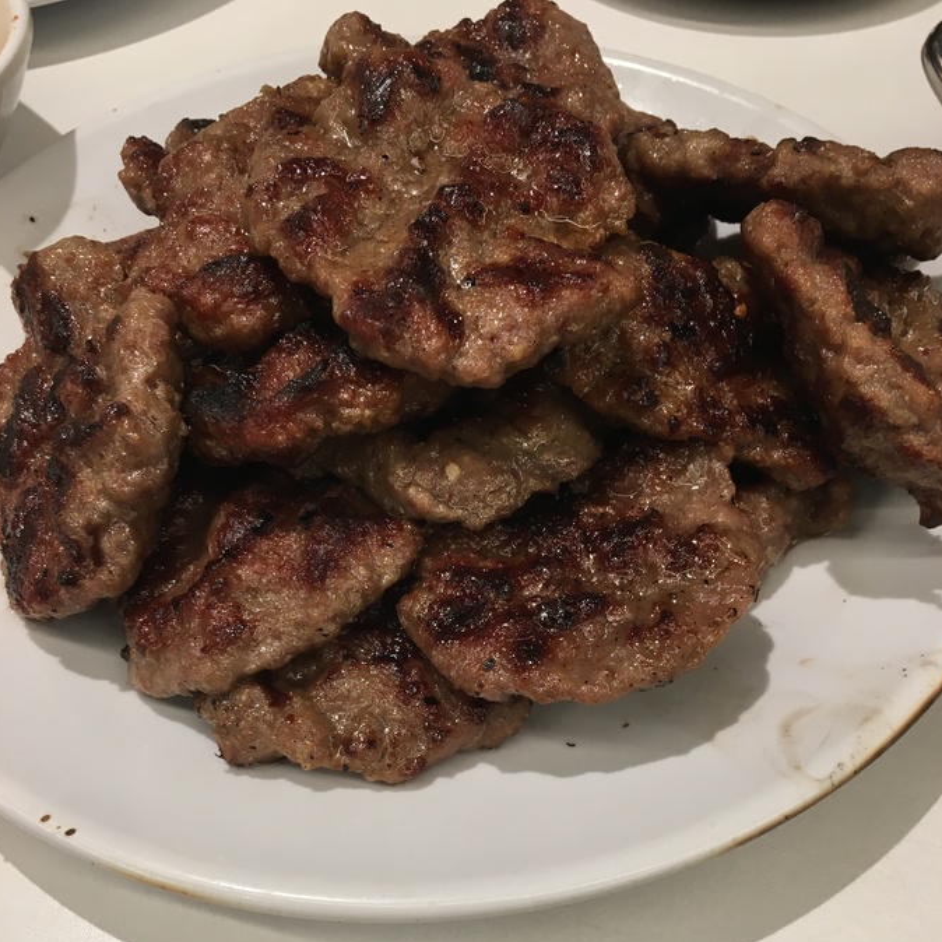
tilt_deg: -56.9
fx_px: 1078
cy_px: 642
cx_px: 474
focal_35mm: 35
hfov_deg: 47.2
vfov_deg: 46.3
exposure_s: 1/33
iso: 64
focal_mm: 4.15
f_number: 2.2
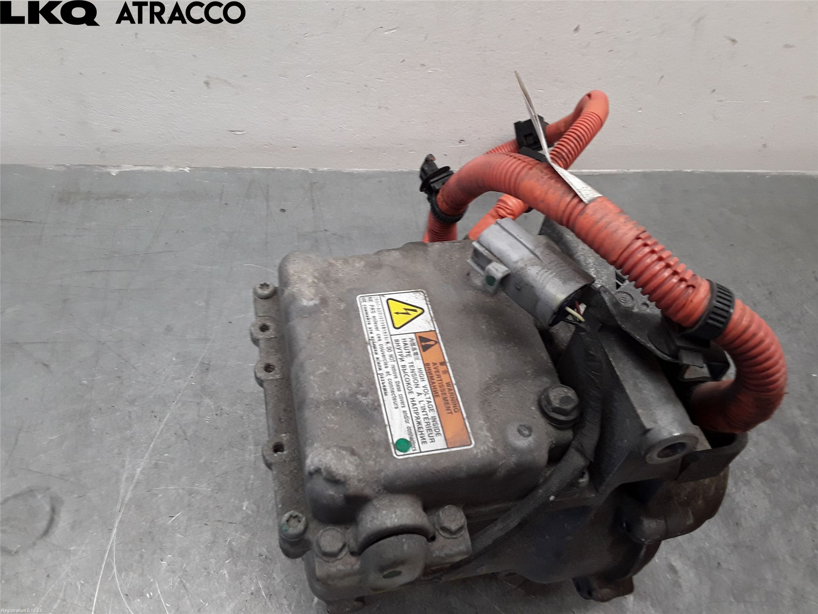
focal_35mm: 28
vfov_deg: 49.7
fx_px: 662
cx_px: 409
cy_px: 307
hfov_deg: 63.4
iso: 50
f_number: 1.9
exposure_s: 1/100
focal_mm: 2.91
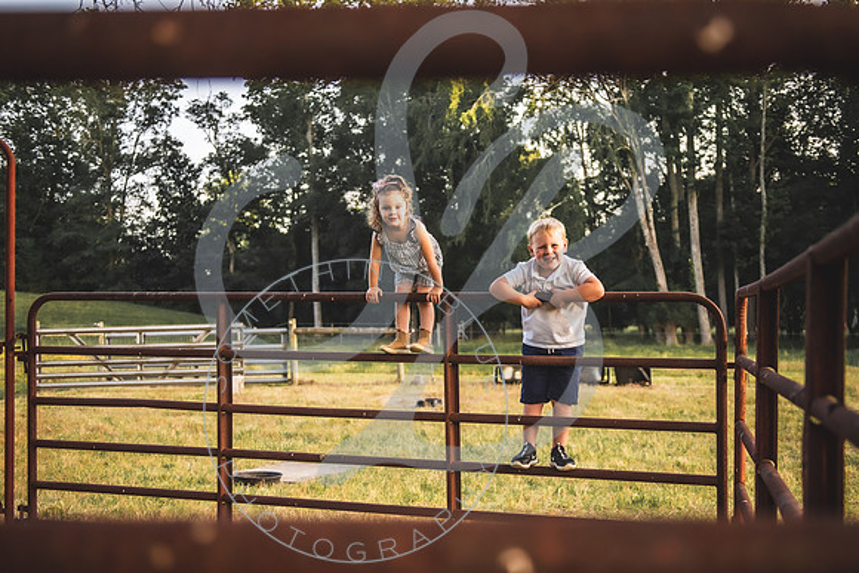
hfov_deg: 47.3
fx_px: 980
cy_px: 285
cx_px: 449
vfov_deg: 32.6
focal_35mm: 41
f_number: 2.8
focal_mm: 38
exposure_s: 1/250
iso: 100
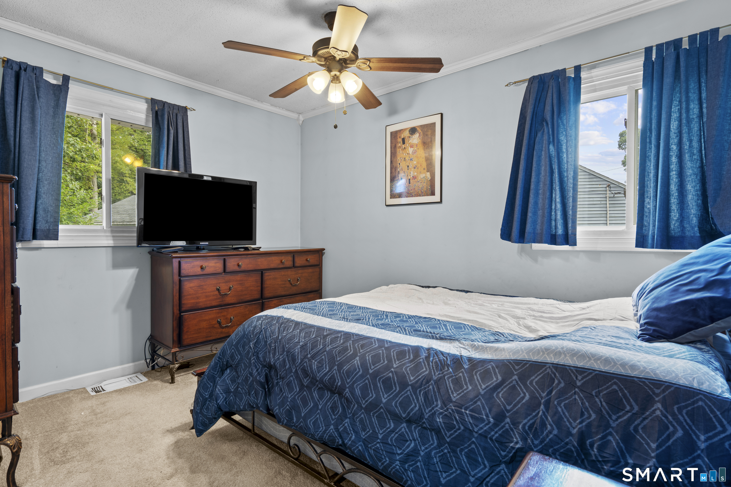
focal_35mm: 18
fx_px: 365
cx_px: 366
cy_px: 244
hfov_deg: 90.0
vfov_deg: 67.4
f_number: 9
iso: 200
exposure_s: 2
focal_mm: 18
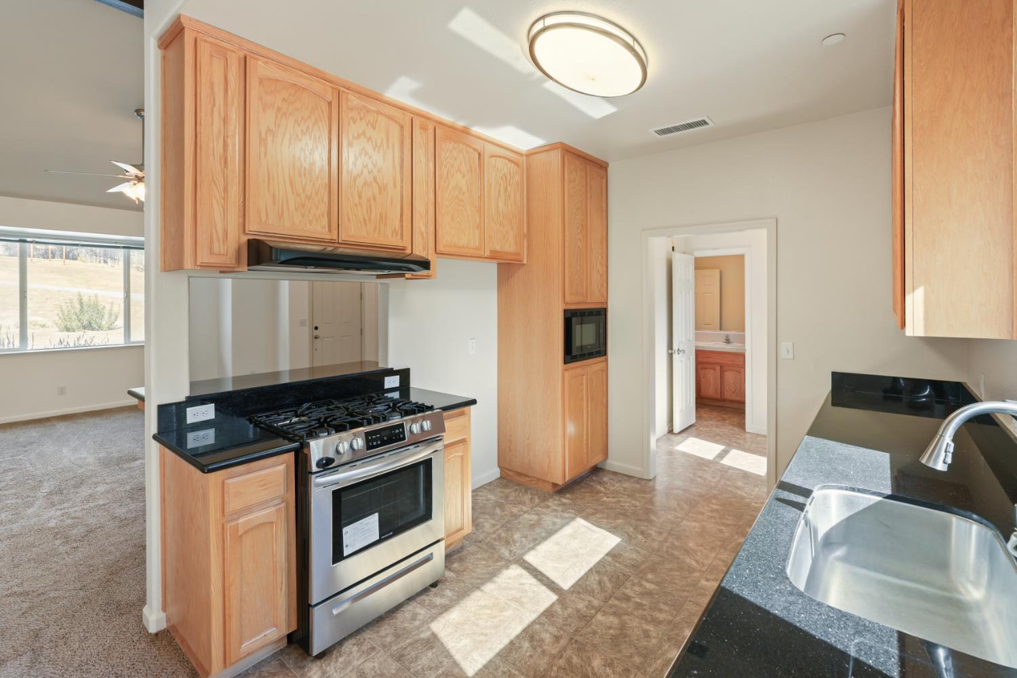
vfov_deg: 73.7
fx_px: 452
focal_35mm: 16
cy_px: 339
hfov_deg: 96.7
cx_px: 508
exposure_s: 1/4
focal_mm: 16
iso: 100
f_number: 8
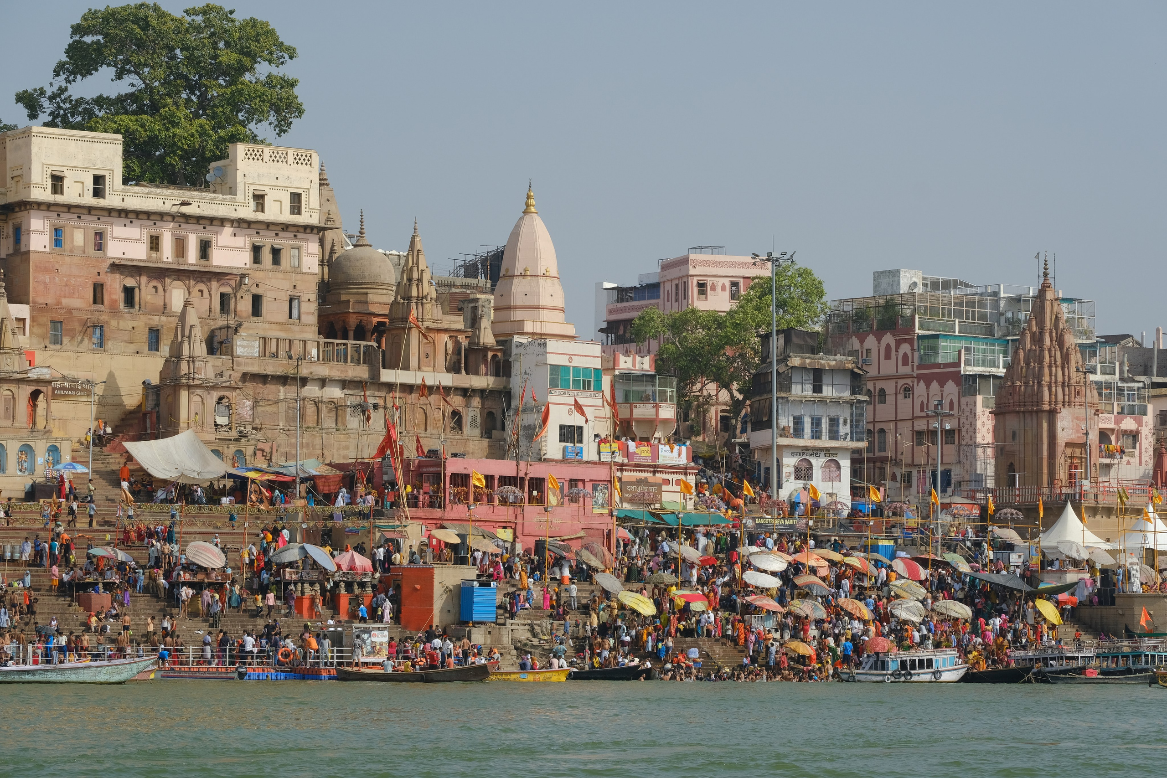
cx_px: 584
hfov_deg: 19.5
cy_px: 389
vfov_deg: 13.0
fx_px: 3404
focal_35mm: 105
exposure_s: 1/250
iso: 160
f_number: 10
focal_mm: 70
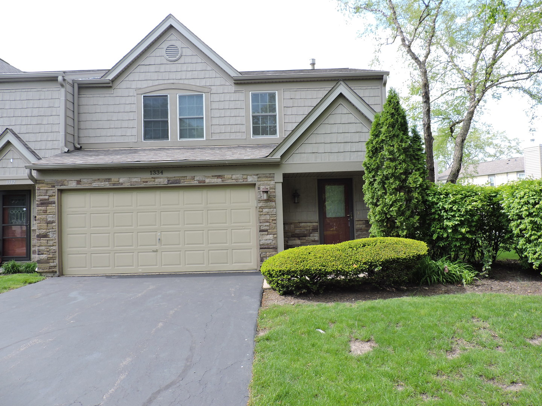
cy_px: 203
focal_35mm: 24
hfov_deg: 71.6
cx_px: 271
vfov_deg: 56.8
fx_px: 376
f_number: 3
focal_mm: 4.3
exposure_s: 1/250
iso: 100
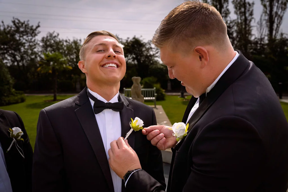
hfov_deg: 57.2
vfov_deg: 40.0
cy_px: 96
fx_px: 264
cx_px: 144
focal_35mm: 33
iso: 100
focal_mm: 33
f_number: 5
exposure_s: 1/640
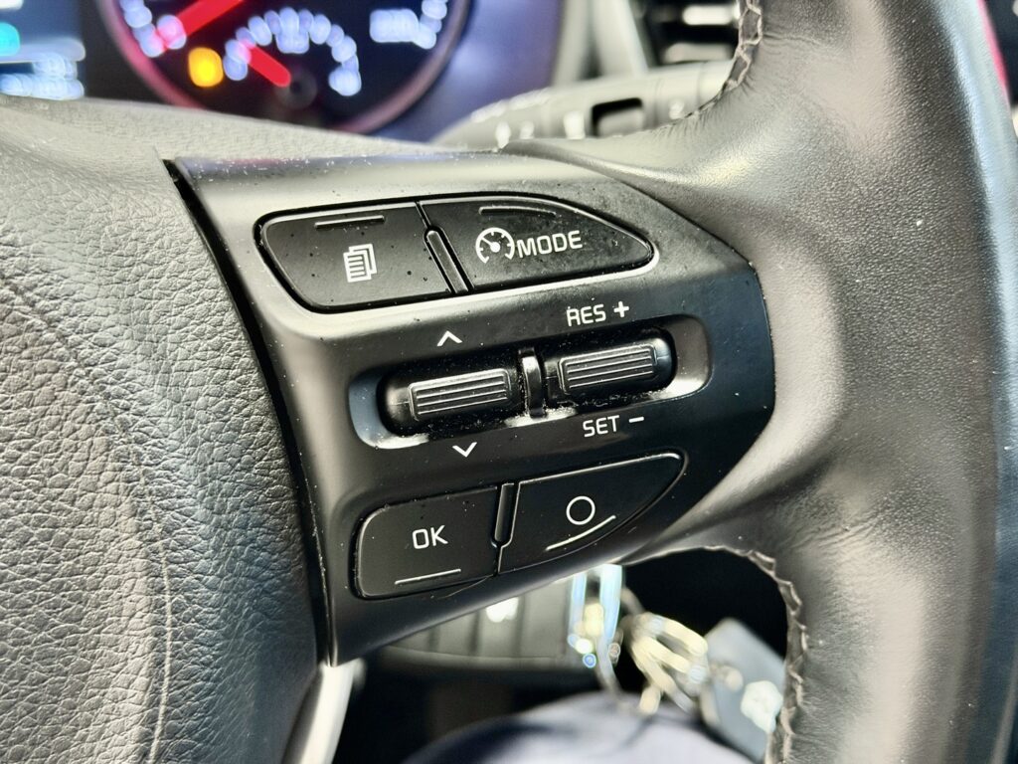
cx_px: 509
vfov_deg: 30.3
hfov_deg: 39.7
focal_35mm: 48
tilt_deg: -29.6
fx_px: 1412
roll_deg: -0.6
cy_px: 382
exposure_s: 1/28
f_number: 1.78
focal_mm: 6.76
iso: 640
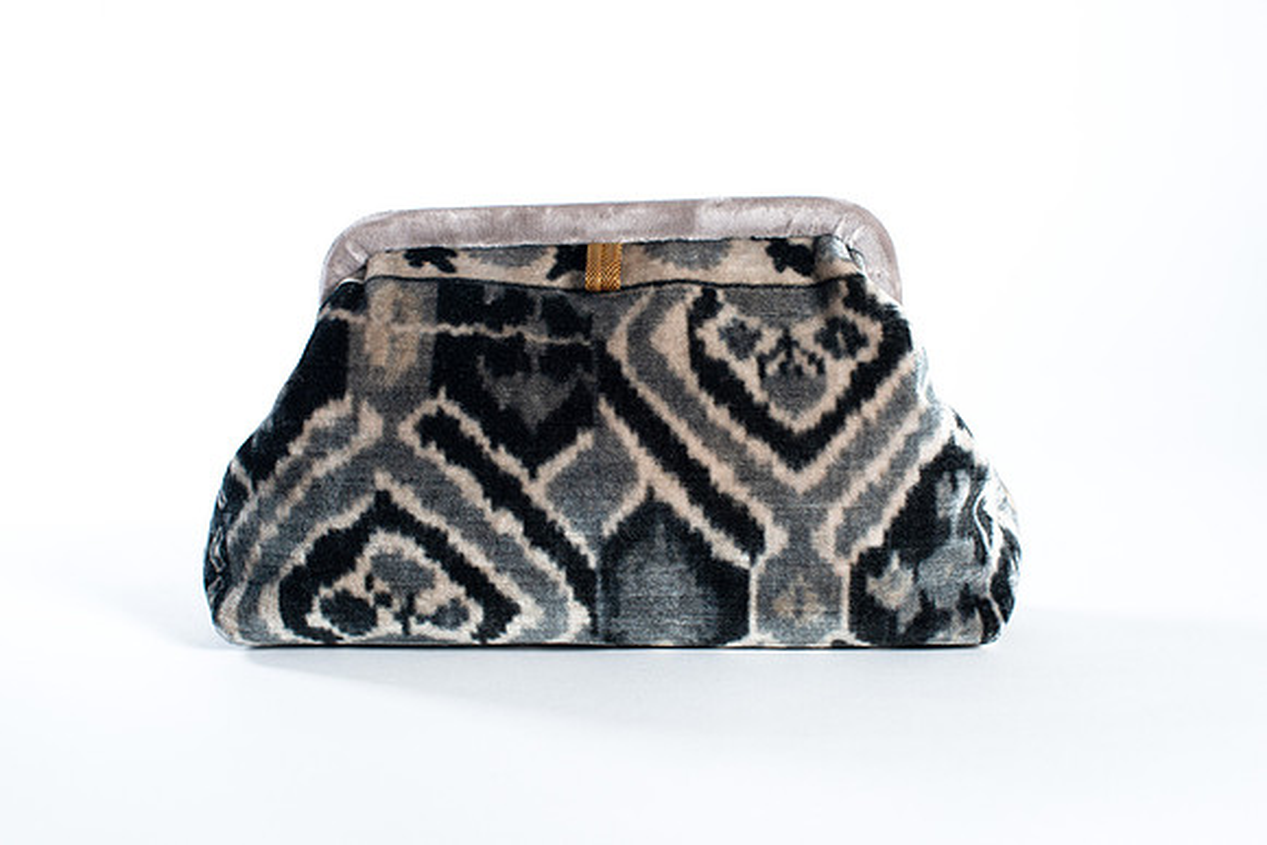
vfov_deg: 27.0
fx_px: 1760
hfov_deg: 39.6
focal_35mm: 50
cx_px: 634
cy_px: 422
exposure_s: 1/200
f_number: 6.3
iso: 200
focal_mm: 50
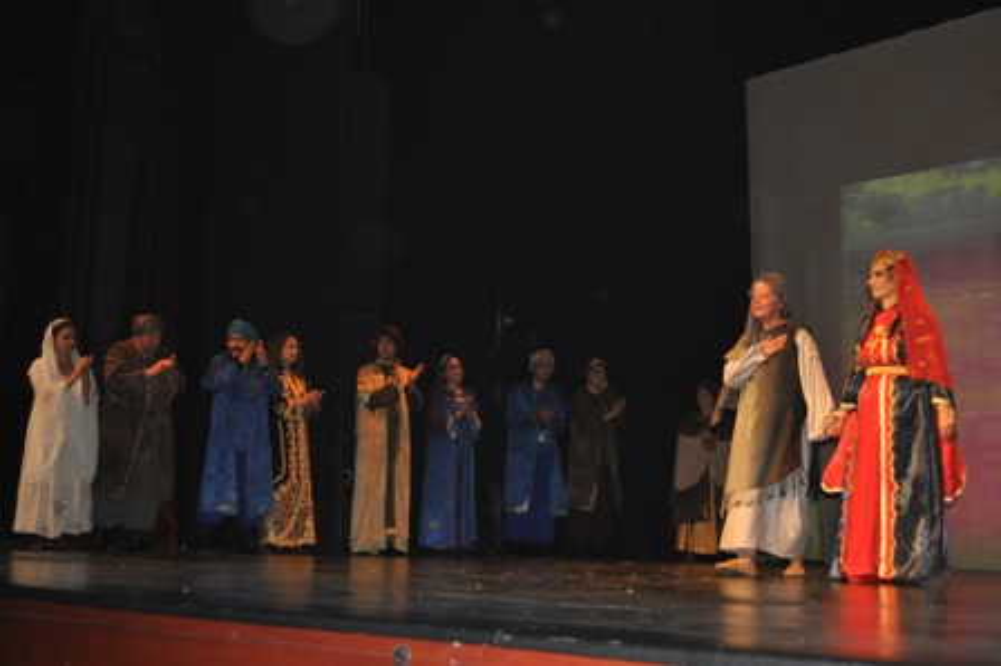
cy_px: 333
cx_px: 500
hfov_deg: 41.1
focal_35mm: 48
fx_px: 1334
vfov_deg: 28.0
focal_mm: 32
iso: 800
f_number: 4.8
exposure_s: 1/60
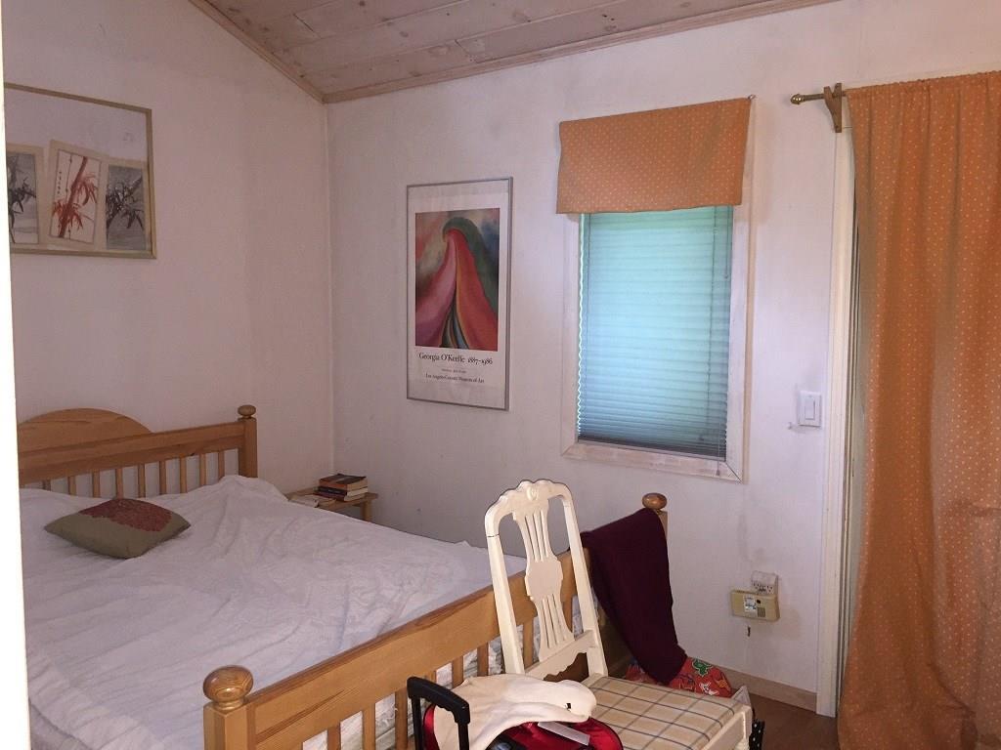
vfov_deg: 48.2
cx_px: 500
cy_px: 375
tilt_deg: -6.2
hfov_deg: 61.7
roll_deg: -1.2
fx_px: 839
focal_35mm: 29
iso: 200
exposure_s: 1/16
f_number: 2.2
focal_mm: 4.15
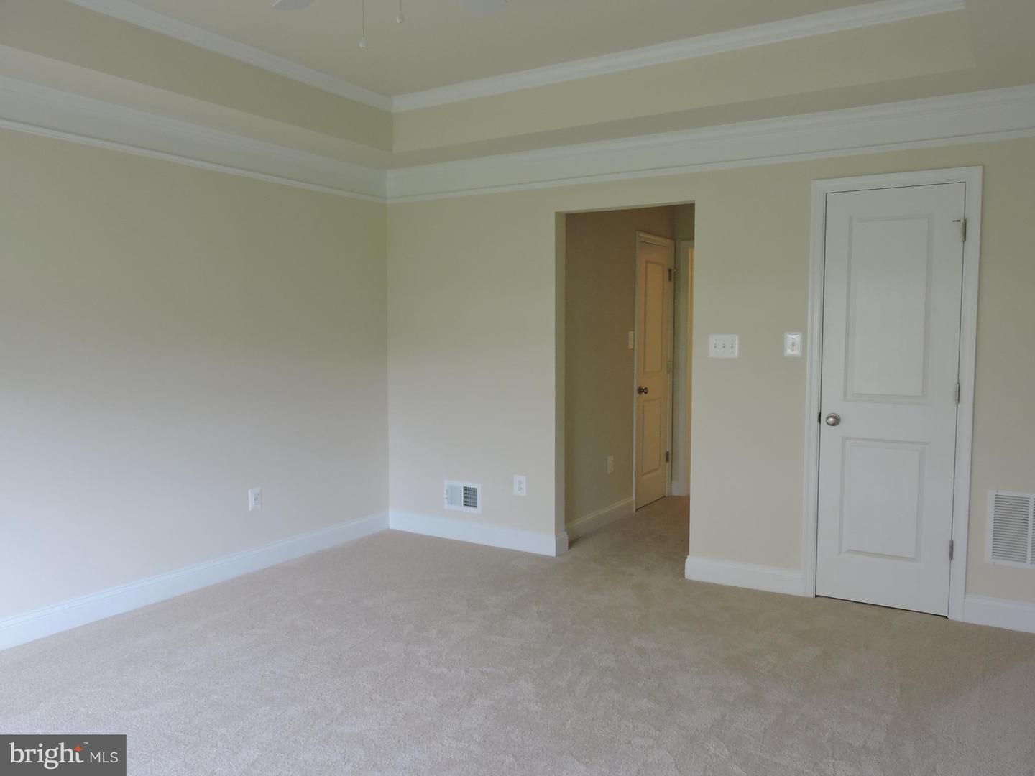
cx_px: 518
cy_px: 388
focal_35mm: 28
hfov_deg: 63.4
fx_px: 837
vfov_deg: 49.7
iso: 180
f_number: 3.5
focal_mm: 5
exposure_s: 1/30
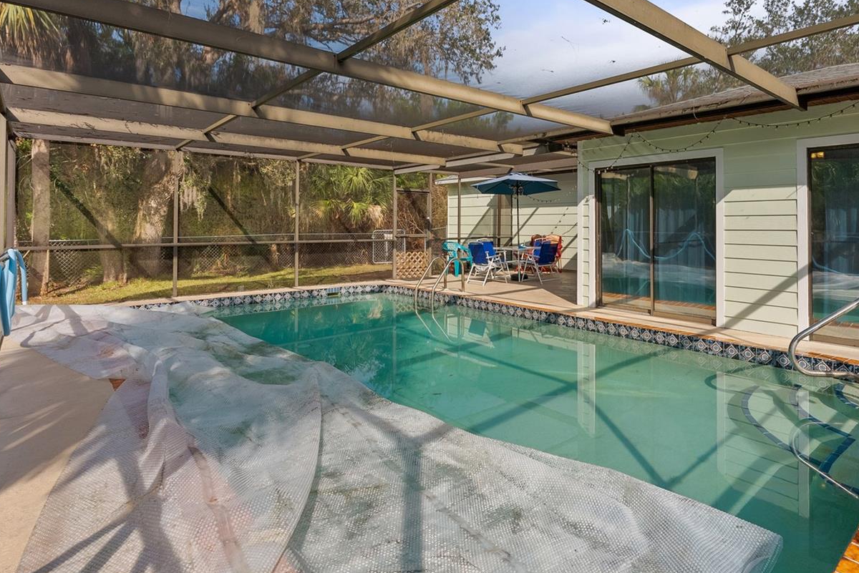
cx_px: 516
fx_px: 484
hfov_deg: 82.2
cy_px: 236
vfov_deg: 60.9
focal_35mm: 20
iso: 640
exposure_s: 1/500
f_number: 9
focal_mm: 15.2
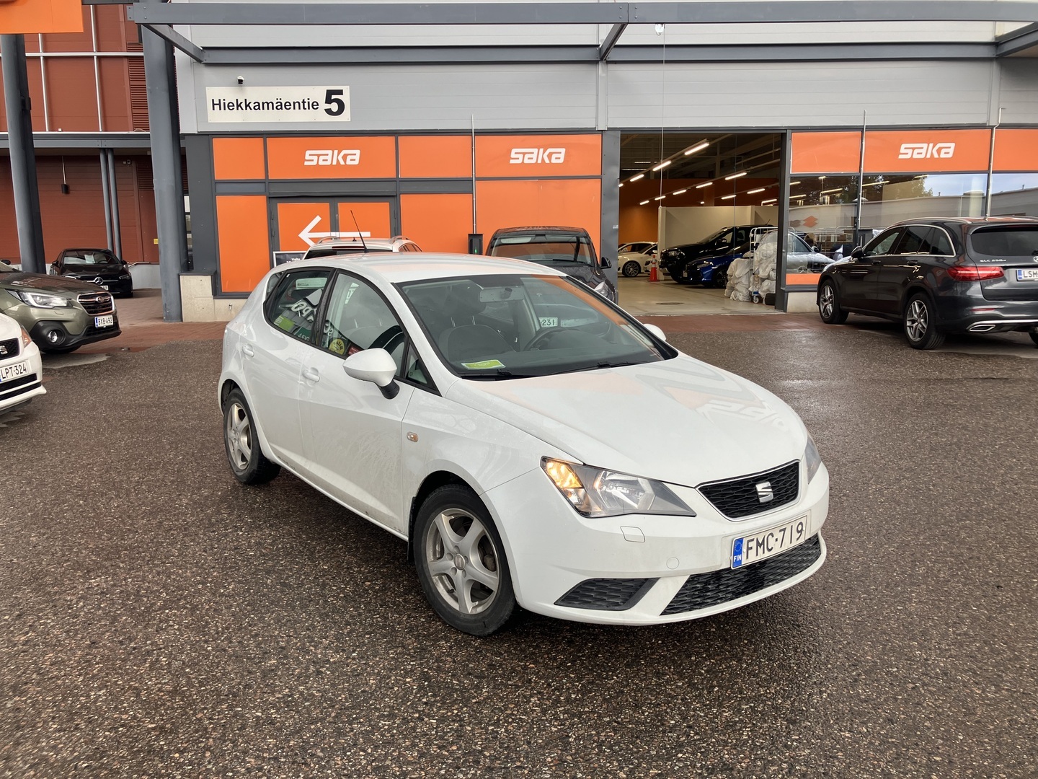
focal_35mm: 28
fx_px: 840
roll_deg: +2.2
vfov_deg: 49.7
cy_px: 390
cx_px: 519
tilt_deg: -7.8
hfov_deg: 63.4
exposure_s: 1/117
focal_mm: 3.99
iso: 20
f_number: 1.8
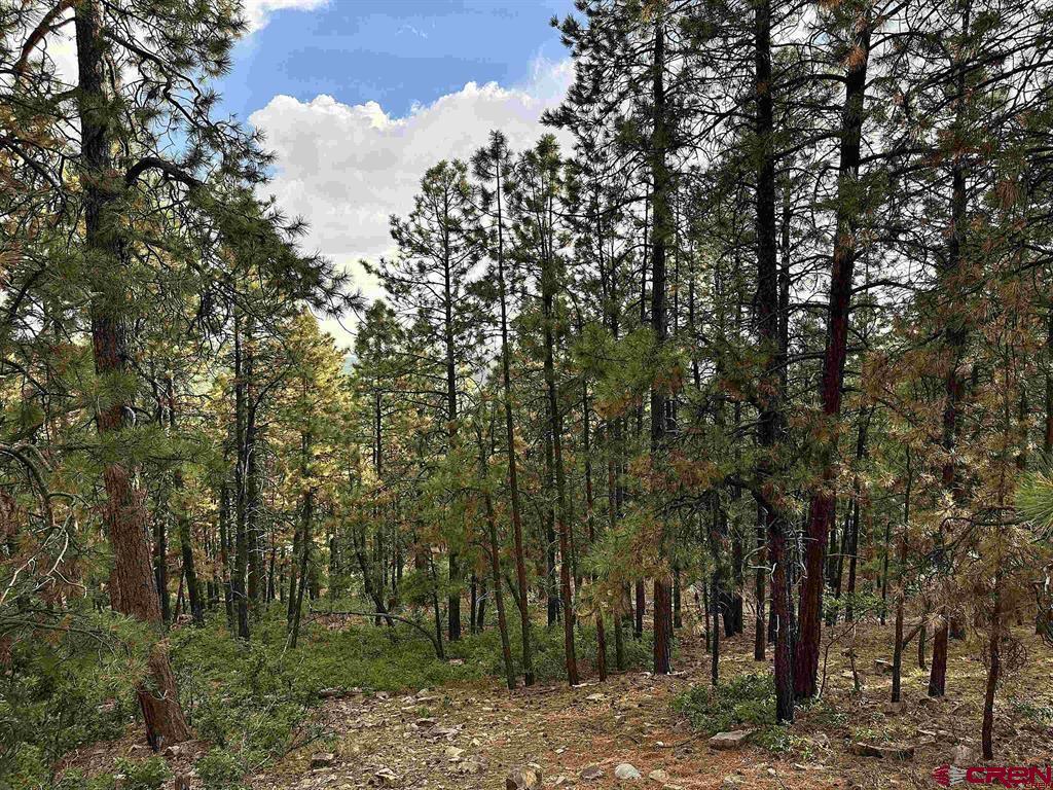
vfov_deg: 56.8
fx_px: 730
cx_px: 526
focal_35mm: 24
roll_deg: +1.0
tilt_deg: -3.9
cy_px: 395
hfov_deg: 71.6
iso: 80
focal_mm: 6.86
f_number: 1.78
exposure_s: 1/2353
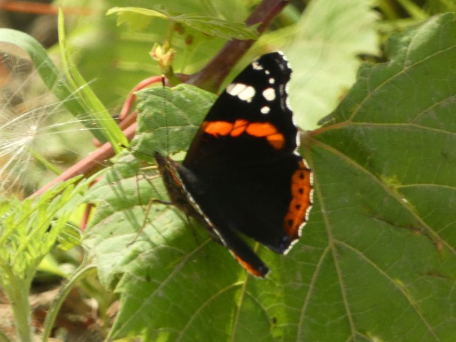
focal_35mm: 1200
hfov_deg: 1.7
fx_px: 15810
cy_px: 171
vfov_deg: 1.2
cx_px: 228
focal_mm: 215
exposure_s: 1/125
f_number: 5.9
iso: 250
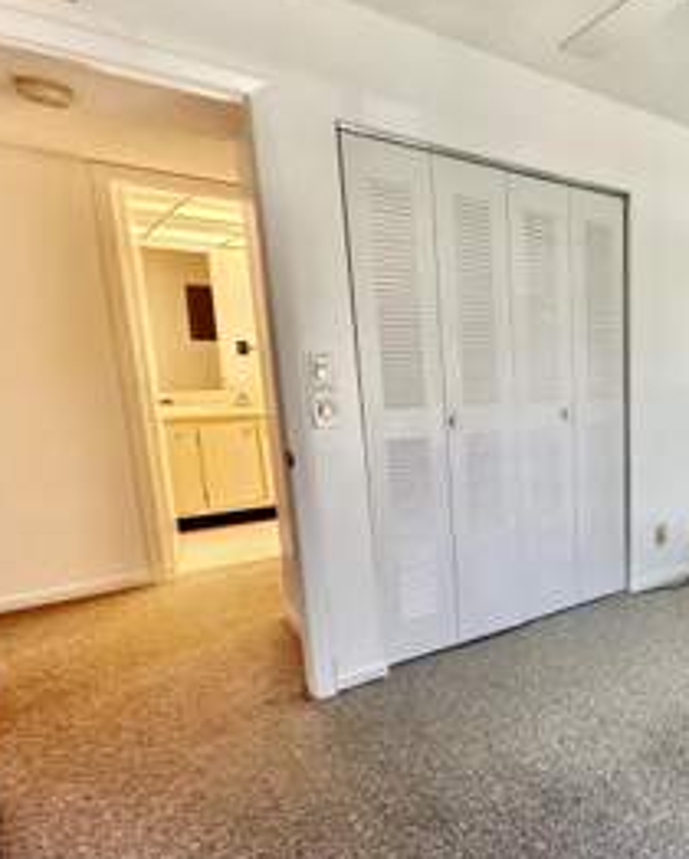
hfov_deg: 44.1
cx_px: 751
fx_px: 637
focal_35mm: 25
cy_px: 467
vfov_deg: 67.9
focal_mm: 2.22
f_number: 2.2
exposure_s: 1/60
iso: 200
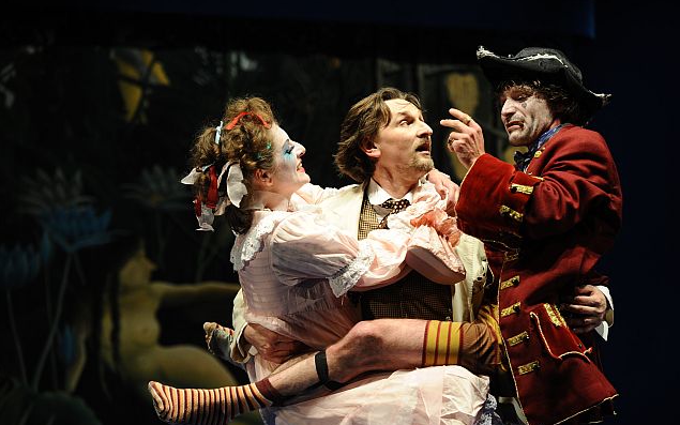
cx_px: 339
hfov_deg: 18.4
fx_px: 2094
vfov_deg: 11.6
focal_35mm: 113
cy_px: 223
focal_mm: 110
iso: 1600
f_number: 2.8
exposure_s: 1/500
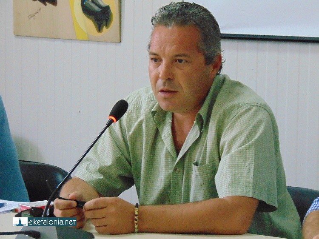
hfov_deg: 12.1
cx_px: 160
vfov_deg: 9.0
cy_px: 120
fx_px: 1511
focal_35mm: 164
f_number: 4
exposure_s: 1/60
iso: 800
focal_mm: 29.5
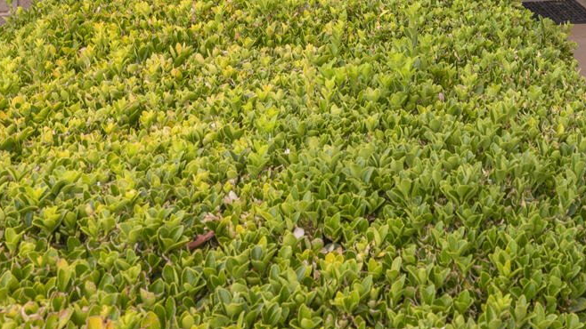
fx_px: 1088
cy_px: -190
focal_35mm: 70
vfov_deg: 15.6
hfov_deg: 27.1
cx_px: 681
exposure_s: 1/60
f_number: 9
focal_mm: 22
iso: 250
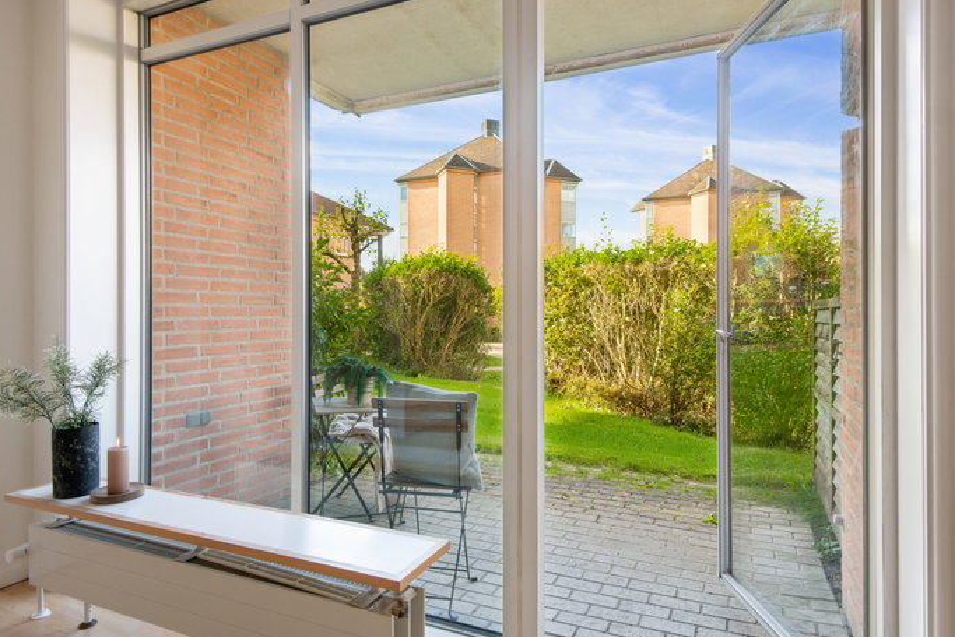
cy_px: 323
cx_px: 490
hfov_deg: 83.9
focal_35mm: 20
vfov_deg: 62.0
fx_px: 531
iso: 800
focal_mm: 19
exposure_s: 1/60
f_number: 11
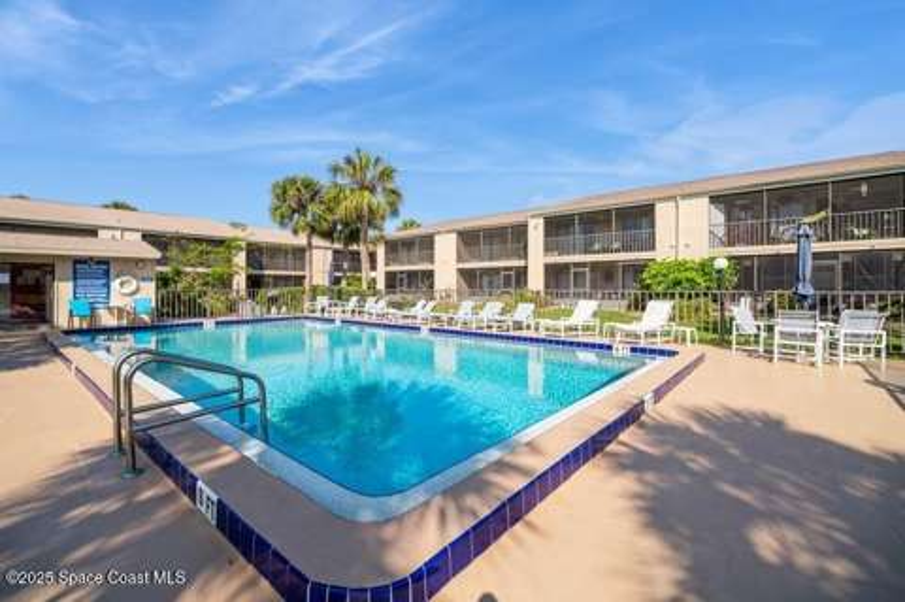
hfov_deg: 100.4
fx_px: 377
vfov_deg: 77.2
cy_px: 301
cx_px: 452
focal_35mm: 15
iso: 200
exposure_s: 1/320
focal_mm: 15
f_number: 8
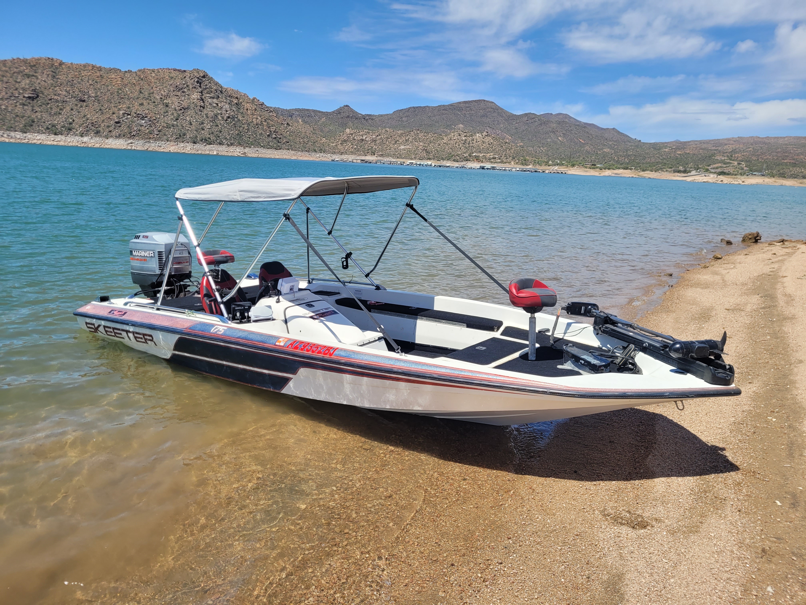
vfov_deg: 53.1
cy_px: 302
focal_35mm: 26
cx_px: 403
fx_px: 605
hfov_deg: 67.3
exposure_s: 1/2579
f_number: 1.8
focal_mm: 5.4
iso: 40
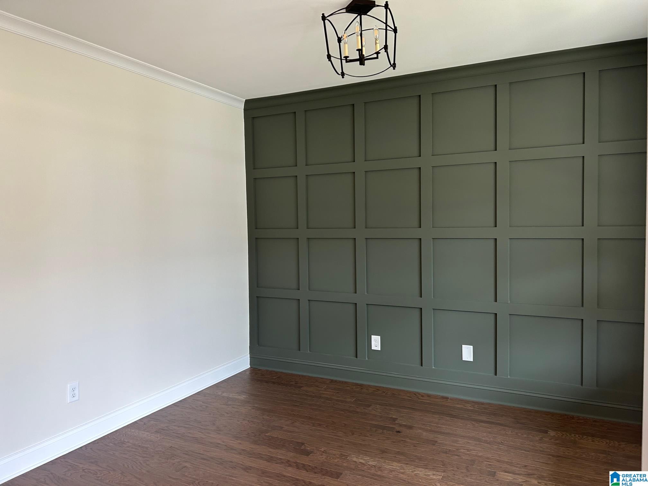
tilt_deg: -2.1
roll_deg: +1.7
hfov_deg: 67.3
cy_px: 243
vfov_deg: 53.1
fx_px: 487
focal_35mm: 26
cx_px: 324
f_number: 1.5
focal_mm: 5.7
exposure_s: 1/121
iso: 80
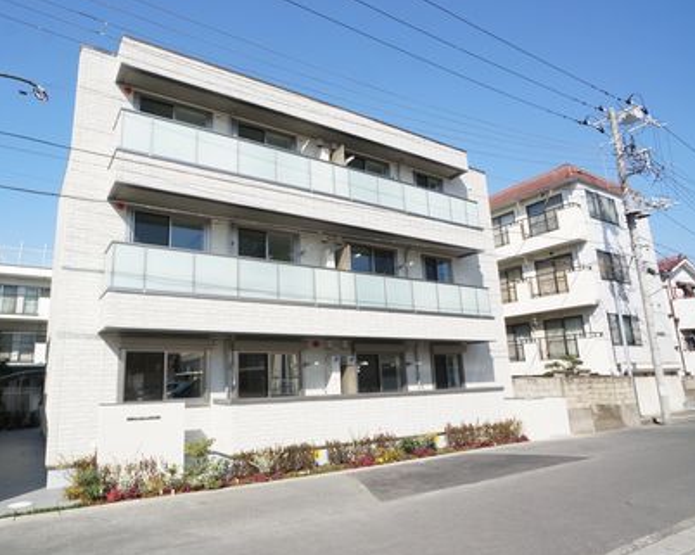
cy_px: 282
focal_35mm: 28
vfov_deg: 51.5
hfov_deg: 61.9
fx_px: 576
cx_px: 290
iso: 100
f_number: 9
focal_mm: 16
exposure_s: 1/125
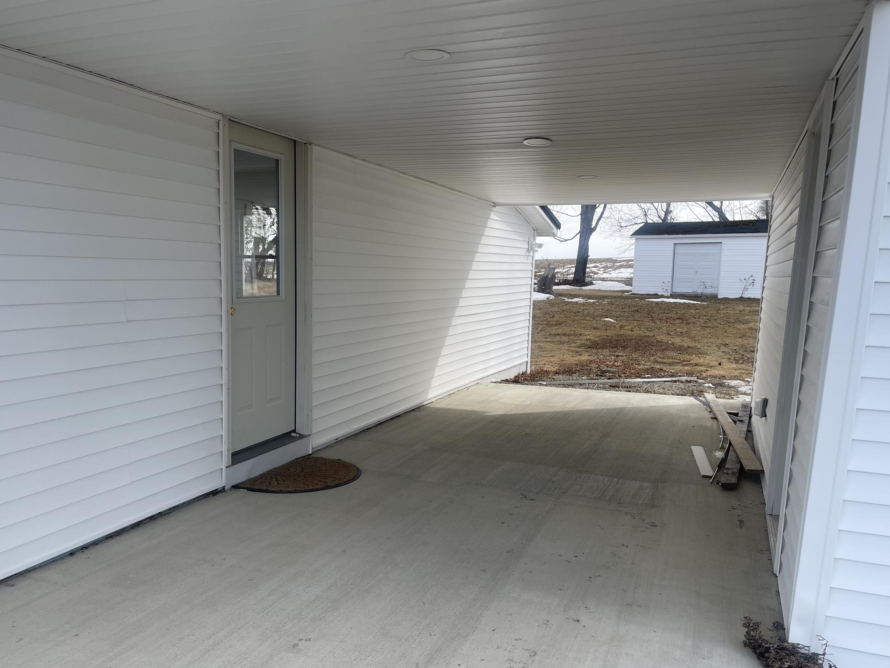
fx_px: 746
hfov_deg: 61.4
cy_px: 368
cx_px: 385
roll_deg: -1.8
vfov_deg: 48.2
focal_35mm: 29
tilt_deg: -9.6
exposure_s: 1/1553
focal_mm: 5.1
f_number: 1.6
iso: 32
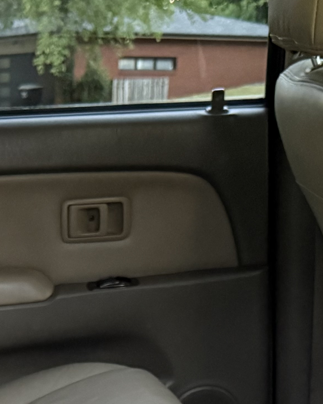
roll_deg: -0.5
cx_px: -8
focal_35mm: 92
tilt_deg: -22.2
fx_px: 1099
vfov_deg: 18.9
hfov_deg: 16.3
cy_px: 565
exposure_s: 1/60
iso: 800
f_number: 1.78
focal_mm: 6.76
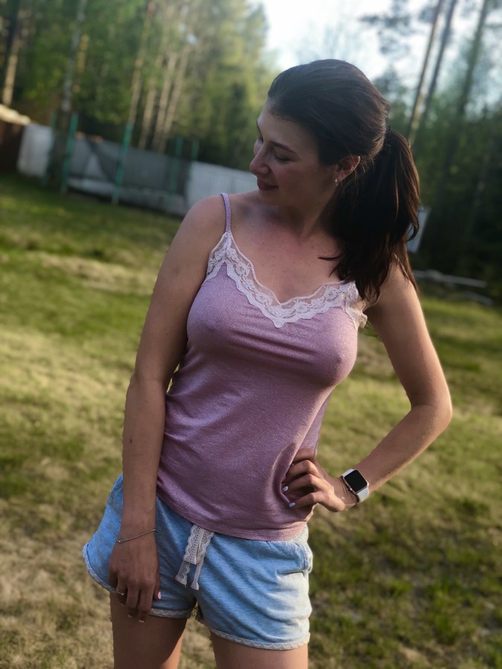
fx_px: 1005
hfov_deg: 28.0
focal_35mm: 52
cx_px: 251
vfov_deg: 36.8
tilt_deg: -7.9
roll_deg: -12.3
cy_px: 334
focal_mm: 6
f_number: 2.4
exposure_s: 1/123
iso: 16
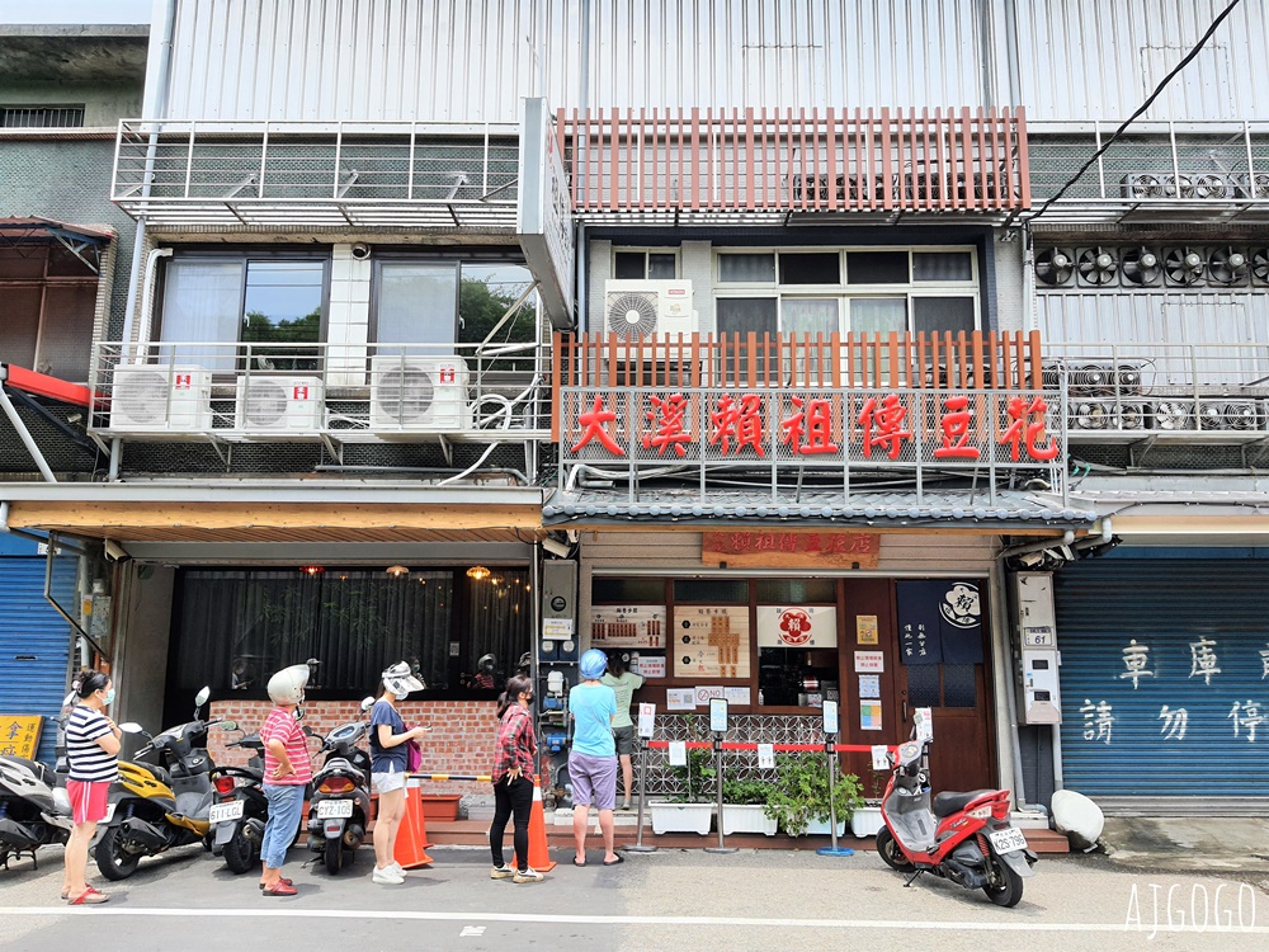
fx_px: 953
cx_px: 634
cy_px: 476
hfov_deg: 67.3
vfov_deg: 53.1
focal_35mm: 26
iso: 50
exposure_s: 1/578
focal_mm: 4.32
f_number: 1.7
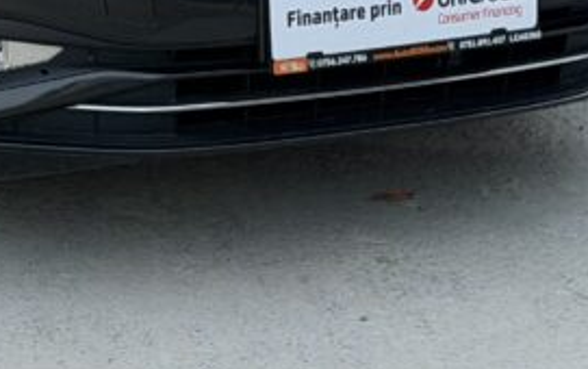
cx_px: -100
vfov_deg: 6.6
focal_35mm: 192
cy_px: -367
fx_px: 3080
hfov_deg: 10.7
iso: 400
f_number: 1.78
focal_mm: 6.76
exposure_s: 1/40
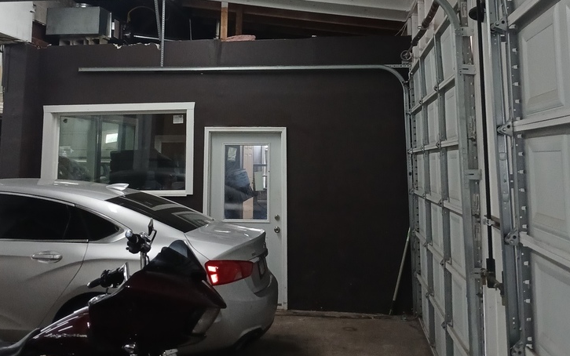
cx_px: 262
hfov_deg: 48.2
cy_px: 45
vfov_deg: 30.1
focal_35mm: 41
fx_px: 637
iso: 250
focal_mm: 3.98
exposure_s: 1/50
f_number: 1.8
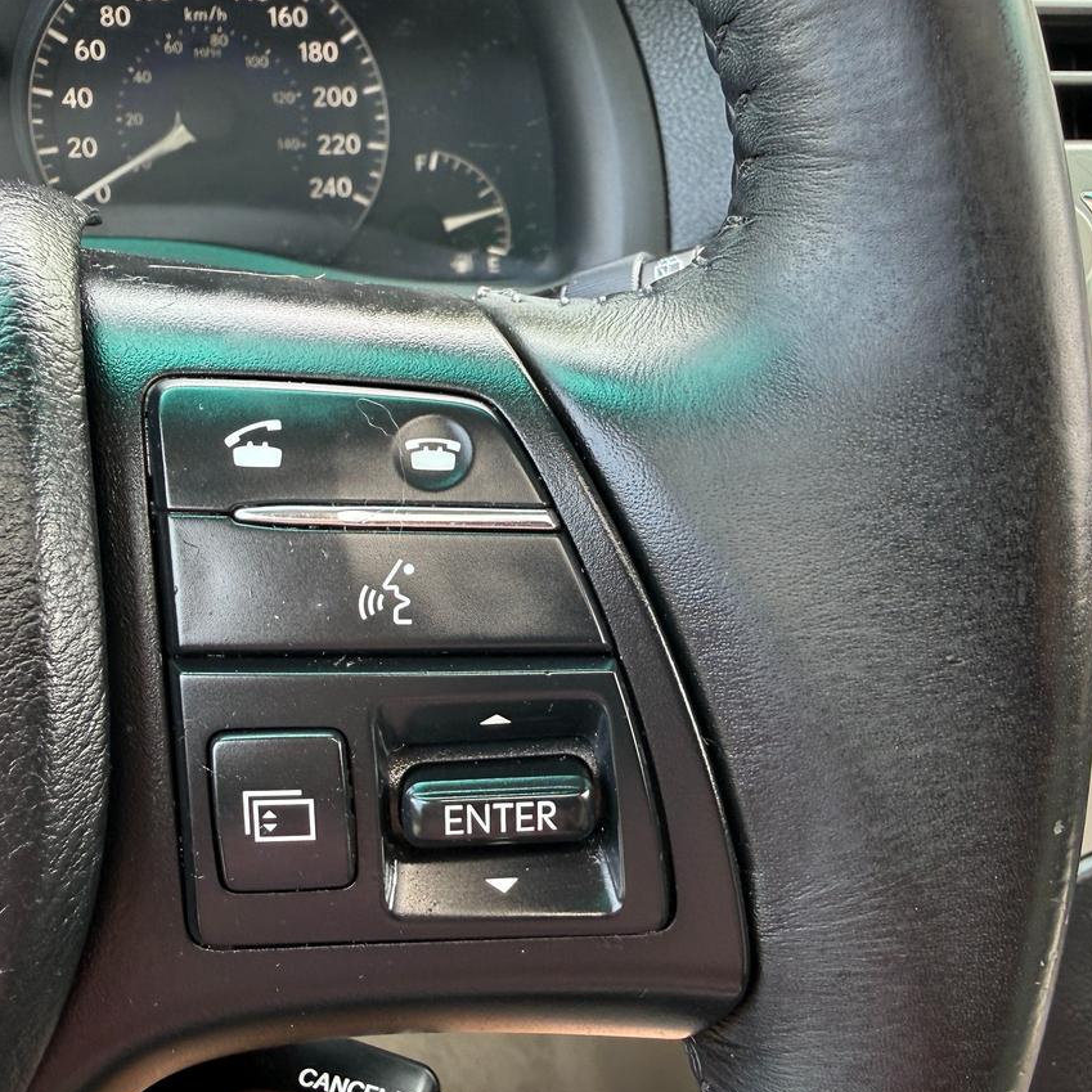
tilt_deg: -33.1
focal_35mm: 32
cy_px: 552
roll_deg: -3.8
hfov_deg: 50.3
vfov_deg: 51.1
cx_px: 718
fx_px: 1142
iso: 80
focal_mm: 2.22
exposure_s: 1/99
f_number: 2.2
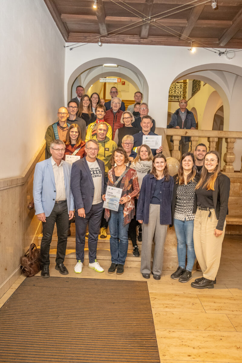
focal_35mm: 28
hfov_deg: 45.7
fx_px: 287
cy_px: 182
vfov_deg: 64.6
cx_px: 121
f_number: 4
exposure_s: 1/60
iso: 3600
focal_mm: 19
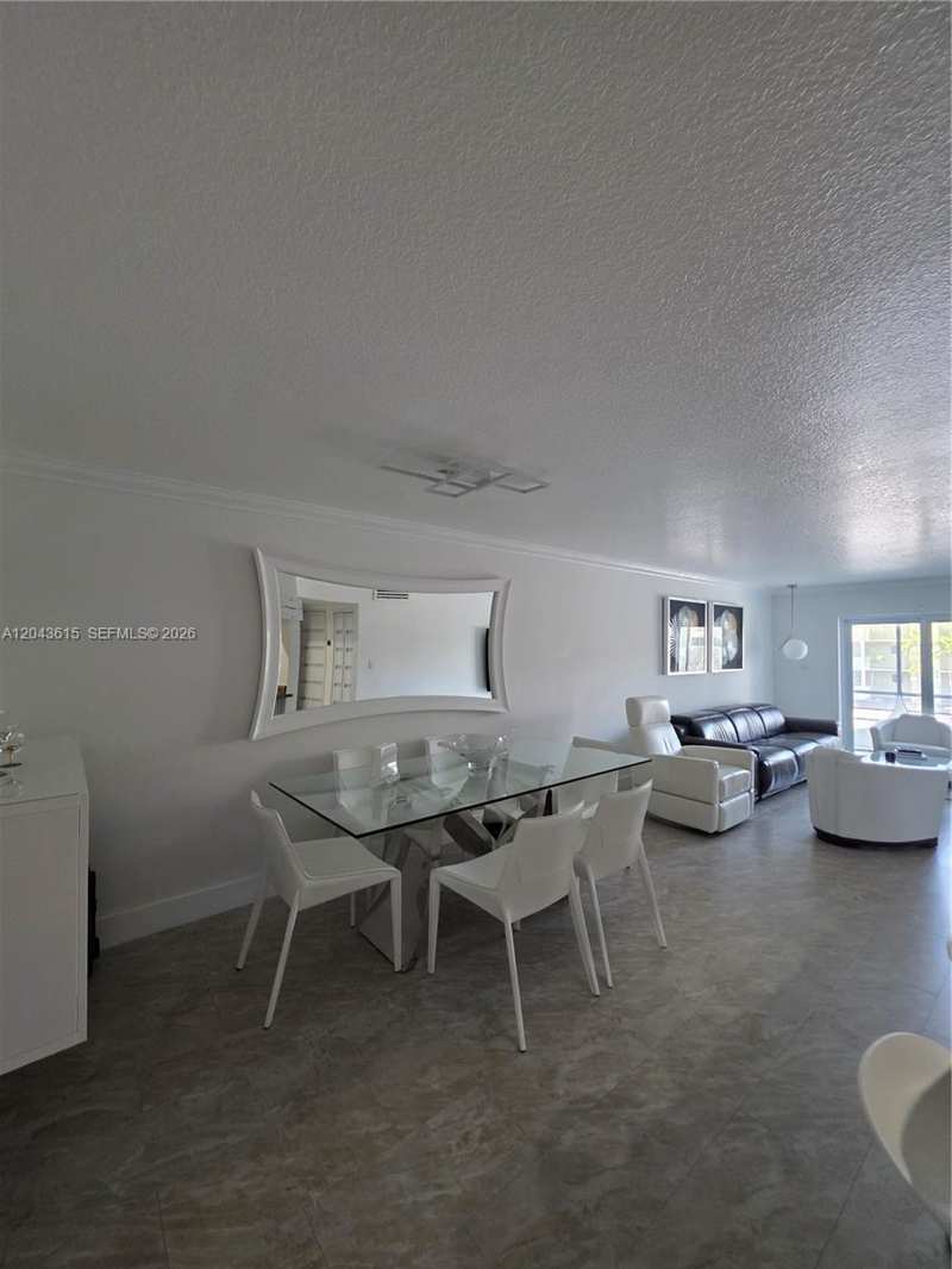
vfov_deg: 106.2
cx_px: 476
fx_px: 477
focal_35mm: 13
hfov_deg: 89.9
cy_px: 634
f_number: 1.9
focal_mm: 2.2
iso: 500
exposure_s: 1/60
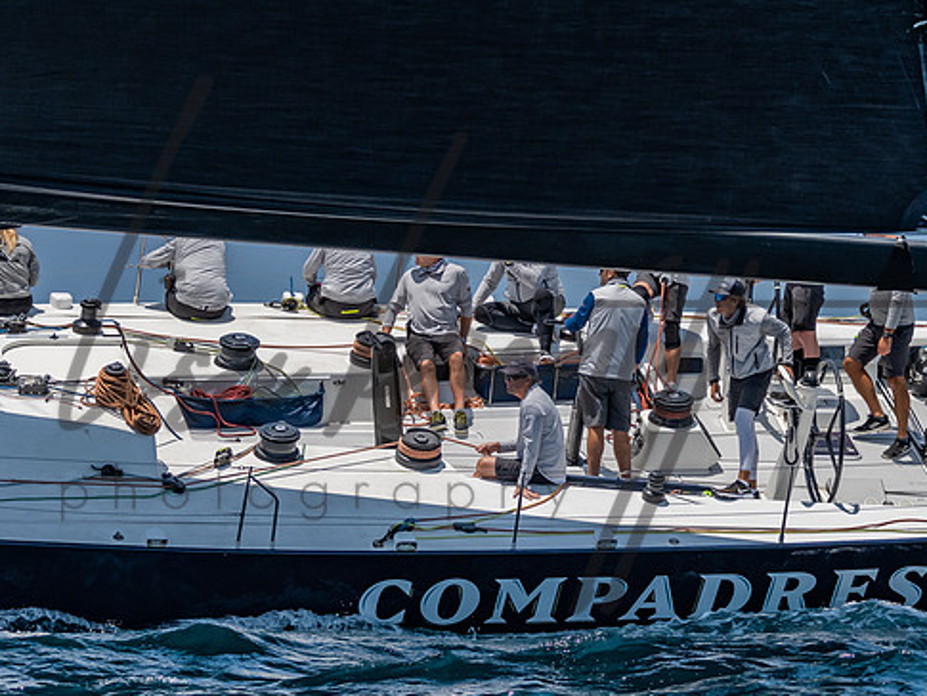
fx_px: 8759
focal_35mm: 327
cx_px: 732
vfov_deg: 4.5
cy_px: 236
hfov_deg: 6.1
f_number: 5.6
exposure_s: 1/2000
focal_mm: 130
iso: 320
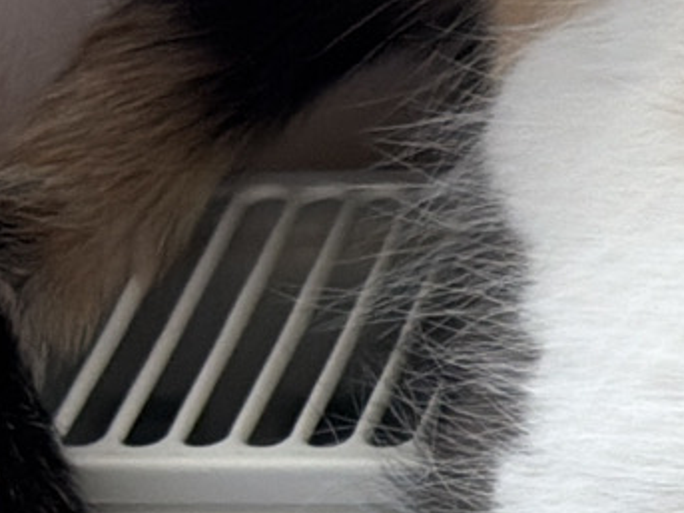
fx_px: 5531
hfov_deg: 6.7
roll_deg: +3.6
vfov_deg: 5.3
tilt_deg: -36.5
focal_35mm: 280
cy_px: 763
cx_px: 1667
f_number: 1.78
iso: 64
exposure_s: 1/121
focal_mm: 6.76
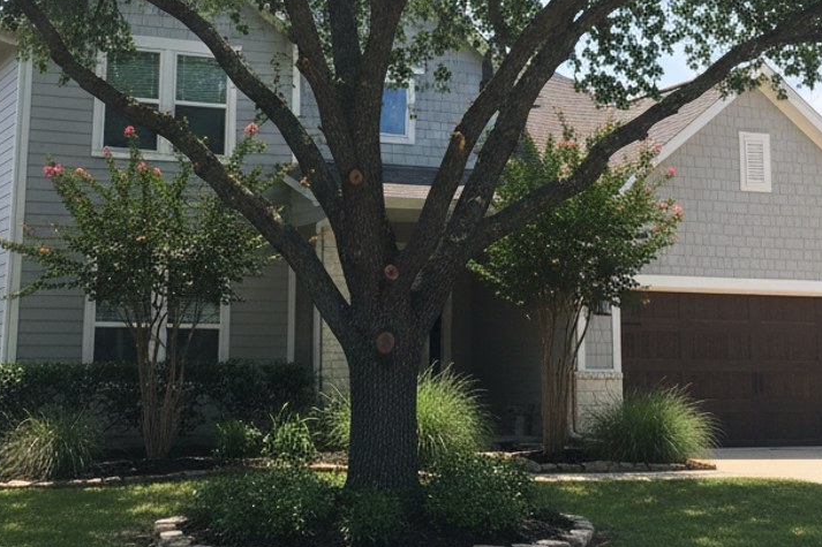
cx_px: 437
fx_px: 959
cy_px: 54
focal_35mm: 42
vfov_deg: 30.5
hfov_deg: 46.4
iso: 170
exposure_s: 1/582
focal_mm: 6.8
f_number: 1.78
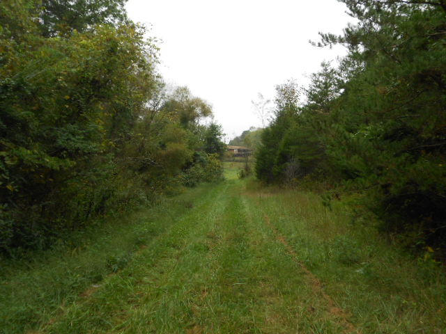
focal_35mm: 32
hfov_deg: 56.8
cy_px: 167
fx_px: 412
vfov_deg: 44.2
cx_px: 223
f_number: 3.6
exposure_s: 1/320
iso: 80
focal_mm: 5.8
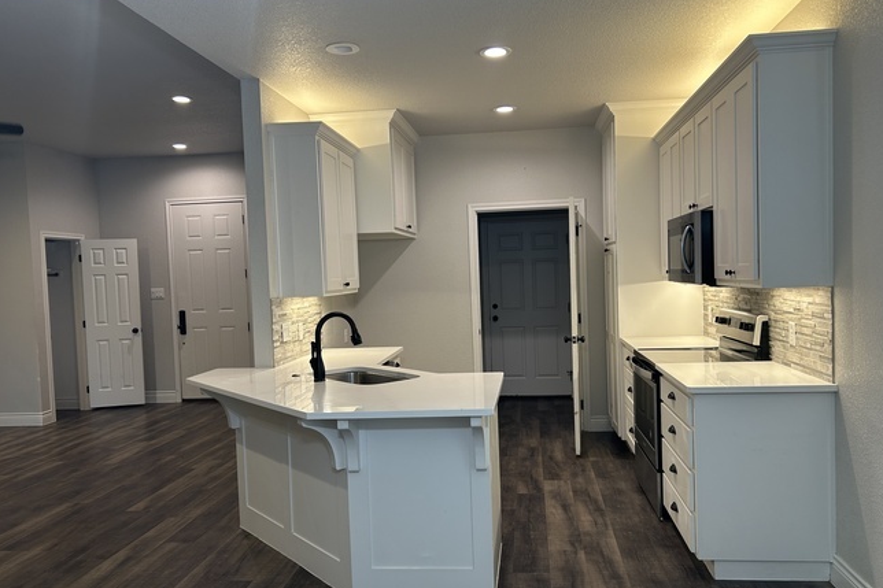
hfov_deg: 65.5
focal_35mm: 28
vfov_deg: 46.4
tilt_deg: -2.4
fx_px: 687
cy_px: 302
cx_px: 456
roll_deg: +2.2
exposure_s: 1/60
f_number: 1.5
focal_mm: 5.7
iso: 64
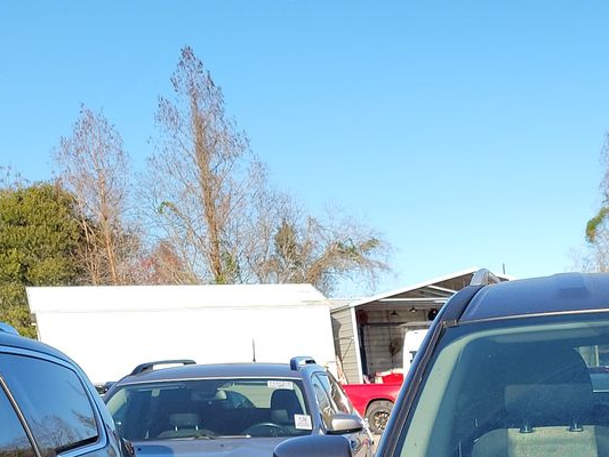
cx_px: 708
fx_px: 1267
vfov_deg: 18.4
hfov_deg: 24.7
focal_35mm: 72
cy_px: 665
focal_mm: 6.7
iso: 50
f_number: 1.8
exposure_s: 1/497
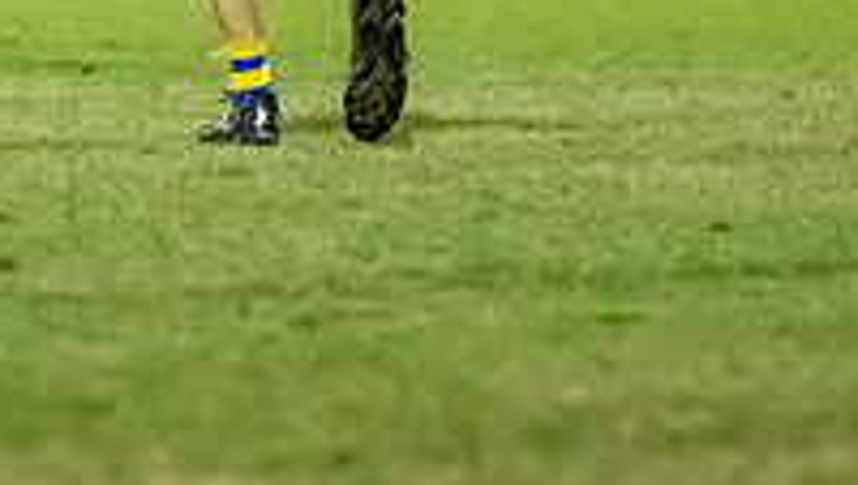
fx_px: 31521
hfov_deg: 1.6
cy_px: -430
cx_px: 201
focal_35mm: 1384
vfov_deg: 0.9
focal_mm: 300
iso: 10000
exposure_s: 1/1250
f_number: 2.8
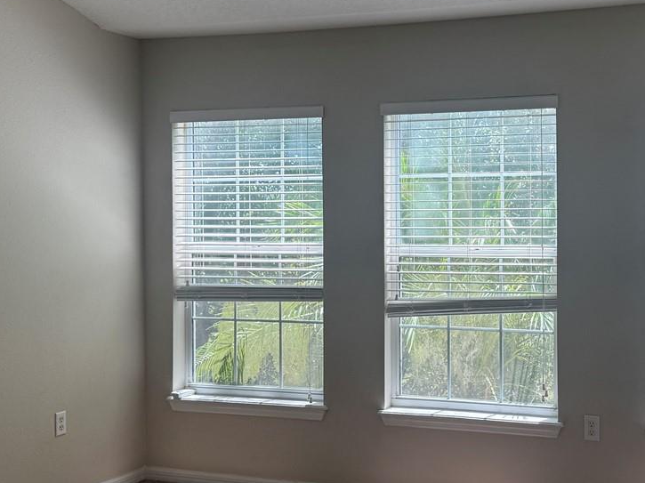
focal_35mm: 53
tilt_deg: +0.8
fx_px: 987
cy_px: 207
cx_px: 462
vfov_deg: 27.5
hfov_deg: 35.6
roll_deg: +0.4
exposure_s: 1/385
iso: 80
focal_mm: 6.76
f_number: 1.78
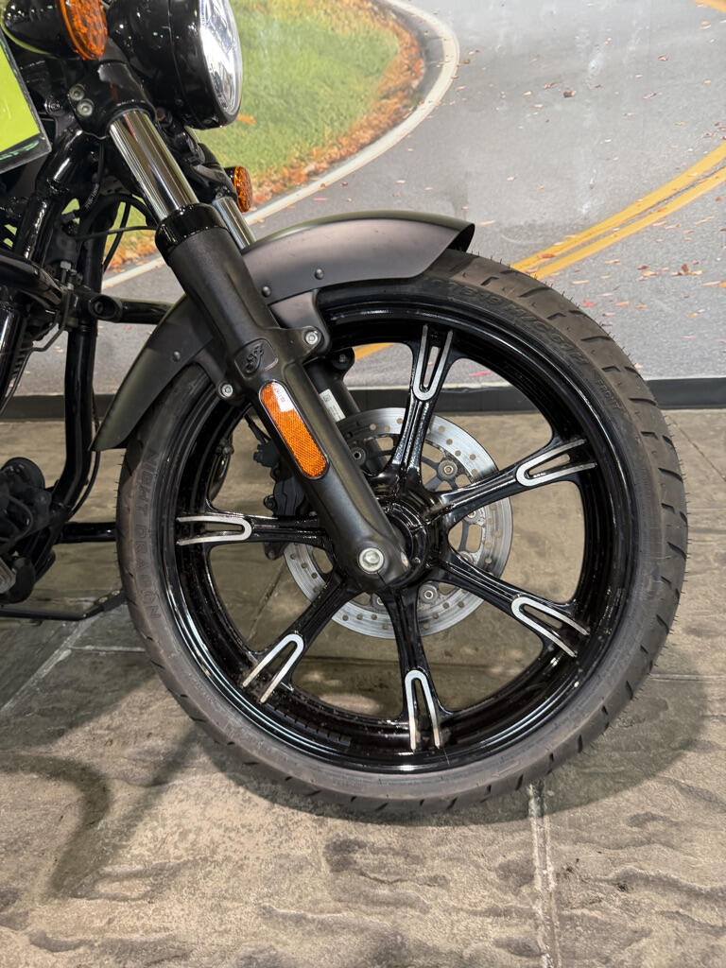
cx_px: 363
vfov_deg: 71.6
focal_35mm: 24
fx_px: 671
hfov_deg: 56.8
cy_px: 484
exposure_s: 1/60
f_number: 1.78
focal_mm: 6.76
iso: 160
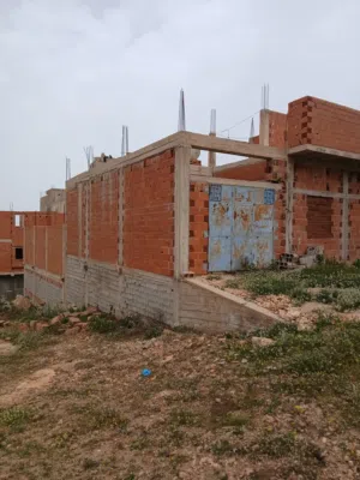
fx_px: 361
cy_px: 240
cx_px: 180
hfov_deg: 53.1
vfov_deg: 67.3
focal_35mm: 26
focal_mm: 3.98
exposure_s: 1/524
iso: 20
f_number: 1.8
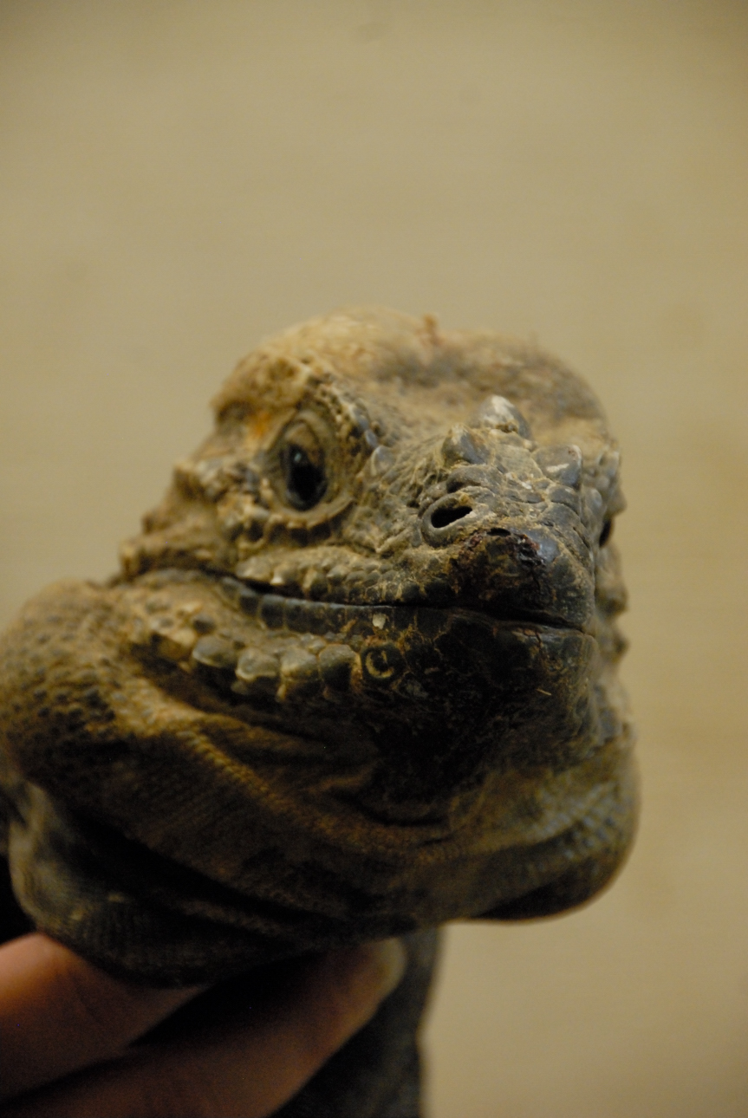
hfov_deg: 5.4
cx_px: 374
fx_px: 7928
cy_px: 559
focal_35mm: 255
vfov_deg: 8.1
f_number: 5.6
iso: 1600
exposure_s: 1/60
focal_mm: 170
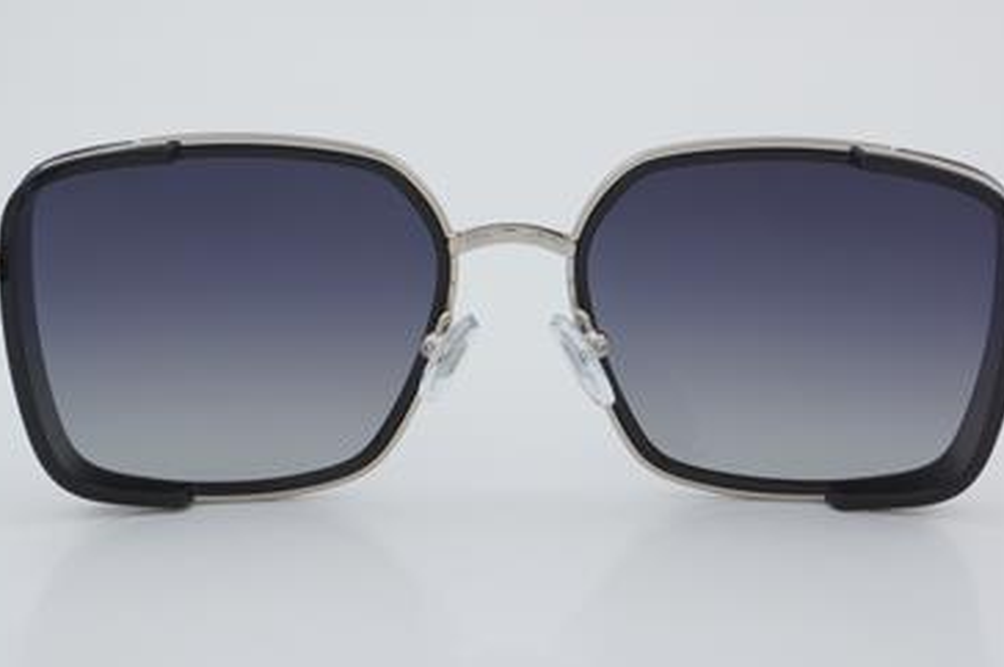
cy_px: 339
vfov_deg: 15.1
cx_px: 516
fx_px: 2523
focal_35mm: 91
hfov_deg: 22.5
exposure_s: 1/4
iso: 100
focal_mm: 55
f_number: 32
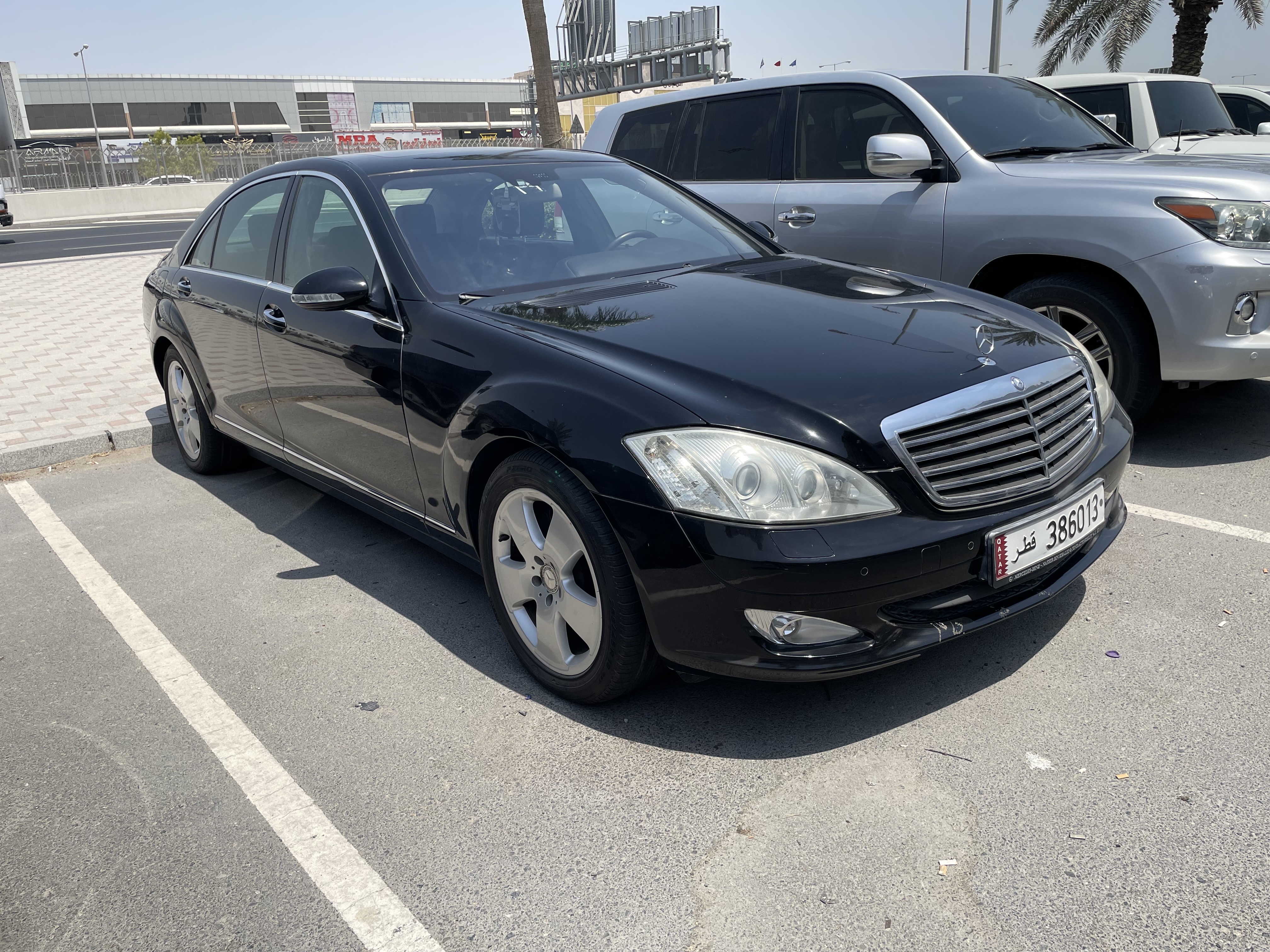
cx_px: 635
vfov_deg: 53.1
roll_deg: +4.3
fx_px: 954
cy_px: 476
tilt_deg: -16.7
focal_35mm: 26
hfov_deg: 67.3
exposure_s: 1/3401
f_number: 1.6
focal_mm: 4.2
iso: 32
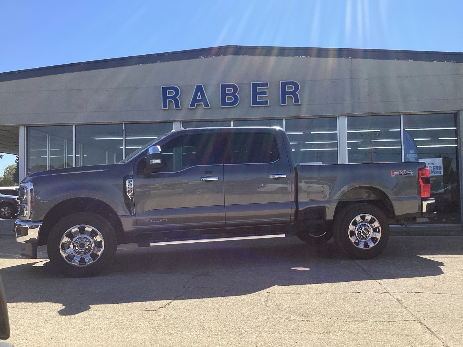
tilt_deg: +3.5
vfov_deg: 45.4
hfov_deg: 58.4
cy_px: 174
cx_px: 232
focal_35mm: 31
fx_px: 415
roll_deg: +0.7
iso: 25
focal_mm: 3.3
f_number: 2.4
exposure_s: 1/2551
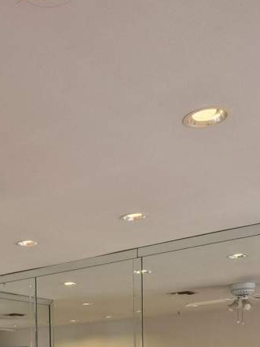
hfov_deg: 25.4
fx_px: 550
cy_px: 391
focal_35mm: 55
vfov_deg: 30.8
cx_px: 9
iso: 50
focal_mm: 5.4
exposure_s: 1/120
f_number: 1.8
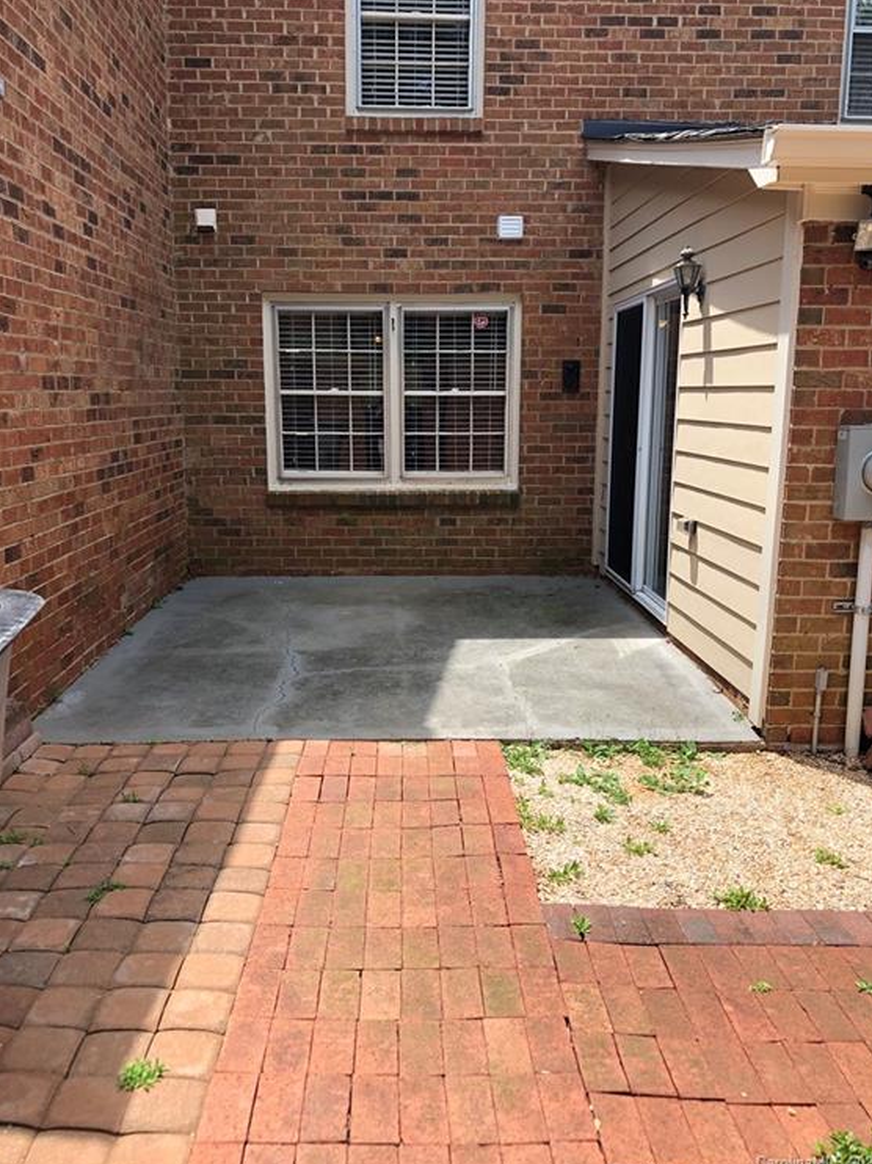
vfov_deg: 61.7
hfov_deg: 48.2
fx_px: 975
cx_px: 439
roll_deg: +0.2
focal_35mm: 29
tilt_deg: -11.1
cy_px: 571
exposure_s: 1/774
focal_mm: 3.99
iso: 20
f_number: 1.8
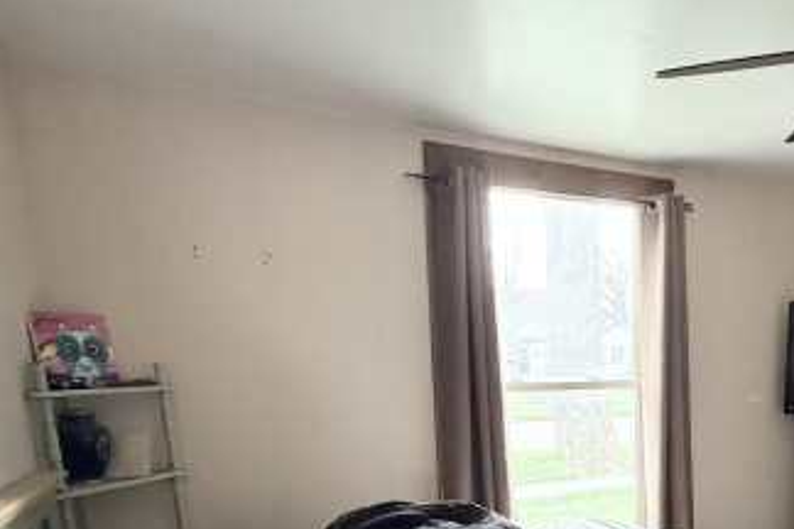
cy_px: 485
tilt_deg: -10.4
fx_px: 662
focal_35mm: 30
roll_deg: +0.1
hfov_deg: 58.6
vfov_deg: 40.1
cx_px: 599
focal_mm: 2.22
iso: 400
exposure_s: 1/88
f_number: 2.2
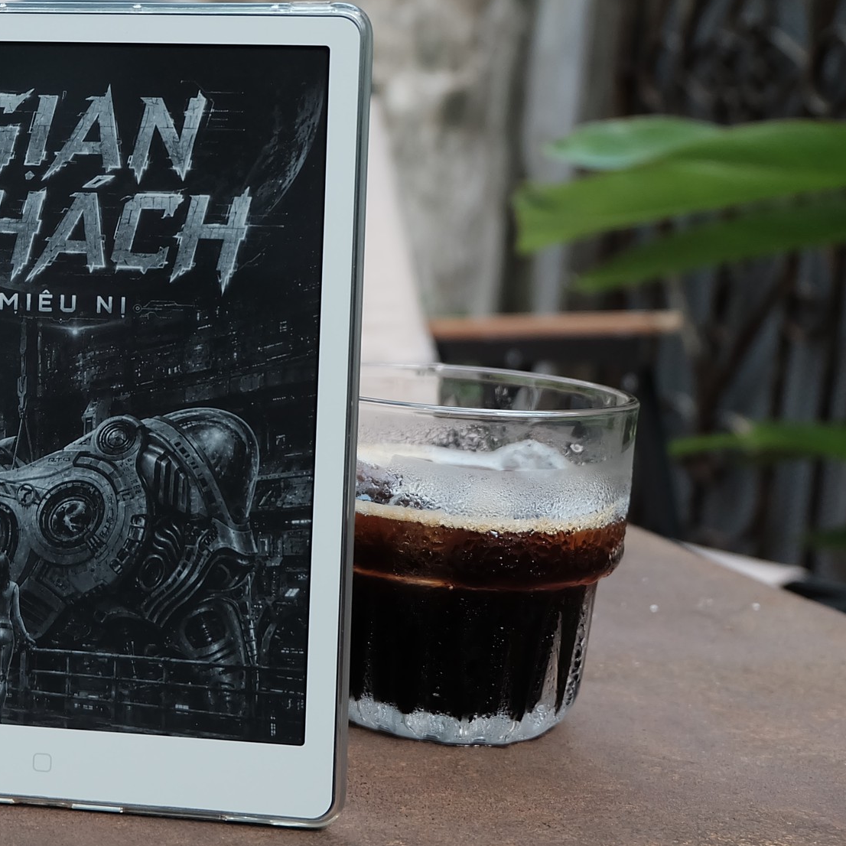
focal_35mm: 59
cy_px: 316
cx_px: -73
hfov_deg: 26.8
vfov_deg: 29.0
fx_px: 1631
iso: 400
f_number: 3.8
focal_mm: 20.1
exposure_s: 1/170
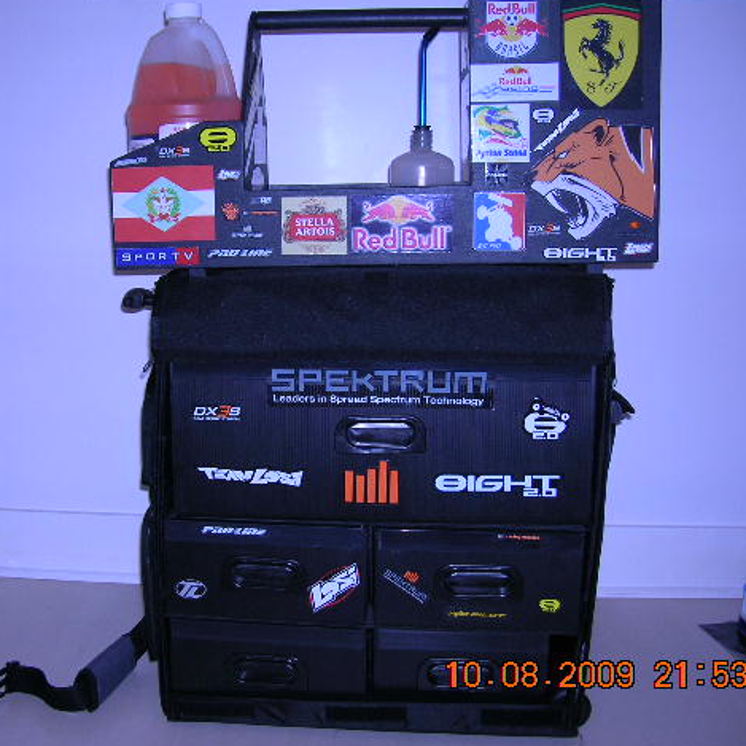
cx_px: 297
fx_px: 1000
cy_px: 372
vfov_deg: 40.9
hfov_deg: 40.7
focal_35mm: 41
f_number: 2.9
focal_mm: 5.7
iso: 50
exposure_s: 1/60.1
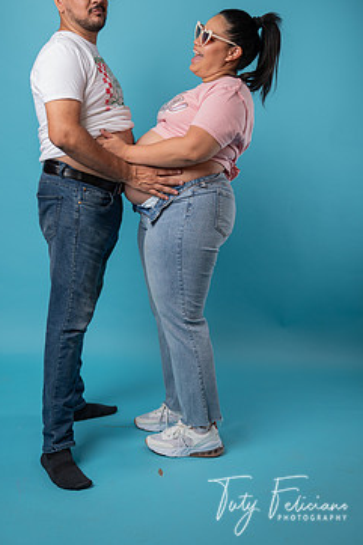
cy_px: 214
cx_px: 145
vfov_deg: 38.7
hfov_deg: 26.4
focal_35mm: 51
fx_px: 772
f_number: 3.2
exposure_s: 1/50
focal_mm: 41
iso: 50
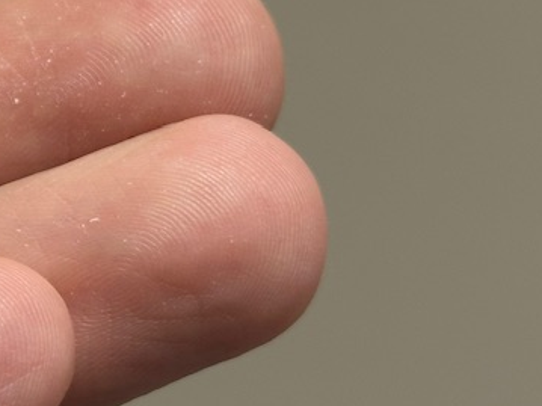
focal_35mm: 171
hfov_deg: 11.0
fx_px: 2677
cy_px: -2
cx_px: -358
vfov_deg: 8.6
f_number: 1.78
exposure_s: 1/100
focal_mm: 6.86
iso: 50
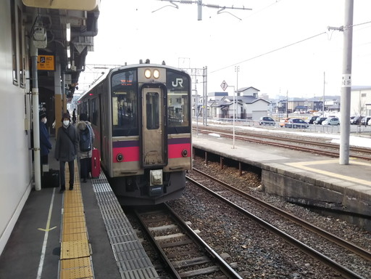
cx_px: 186
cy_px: 140
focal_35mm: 30
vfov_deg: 46.8
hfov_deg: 60.0
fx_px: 322
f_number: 2.2
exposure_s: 1/319
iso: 20
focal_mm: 4
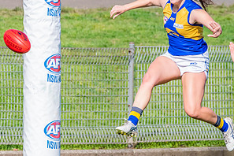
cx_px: 133
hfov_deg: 1.6
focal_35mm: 1267
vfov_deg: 1.1
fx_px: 8235
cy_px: 95
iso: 800
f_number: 9
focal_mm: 460
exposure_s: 1/1600
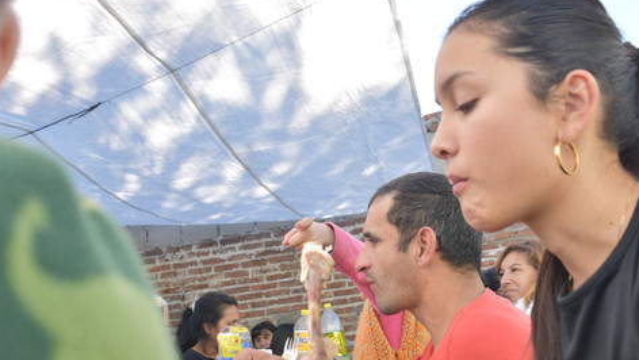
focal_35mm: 45
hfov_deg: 45.7
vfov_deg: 26.7
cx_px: 345
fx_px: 758
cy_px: 163
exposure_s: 1/500
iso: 400
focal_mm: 21
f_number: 5.6
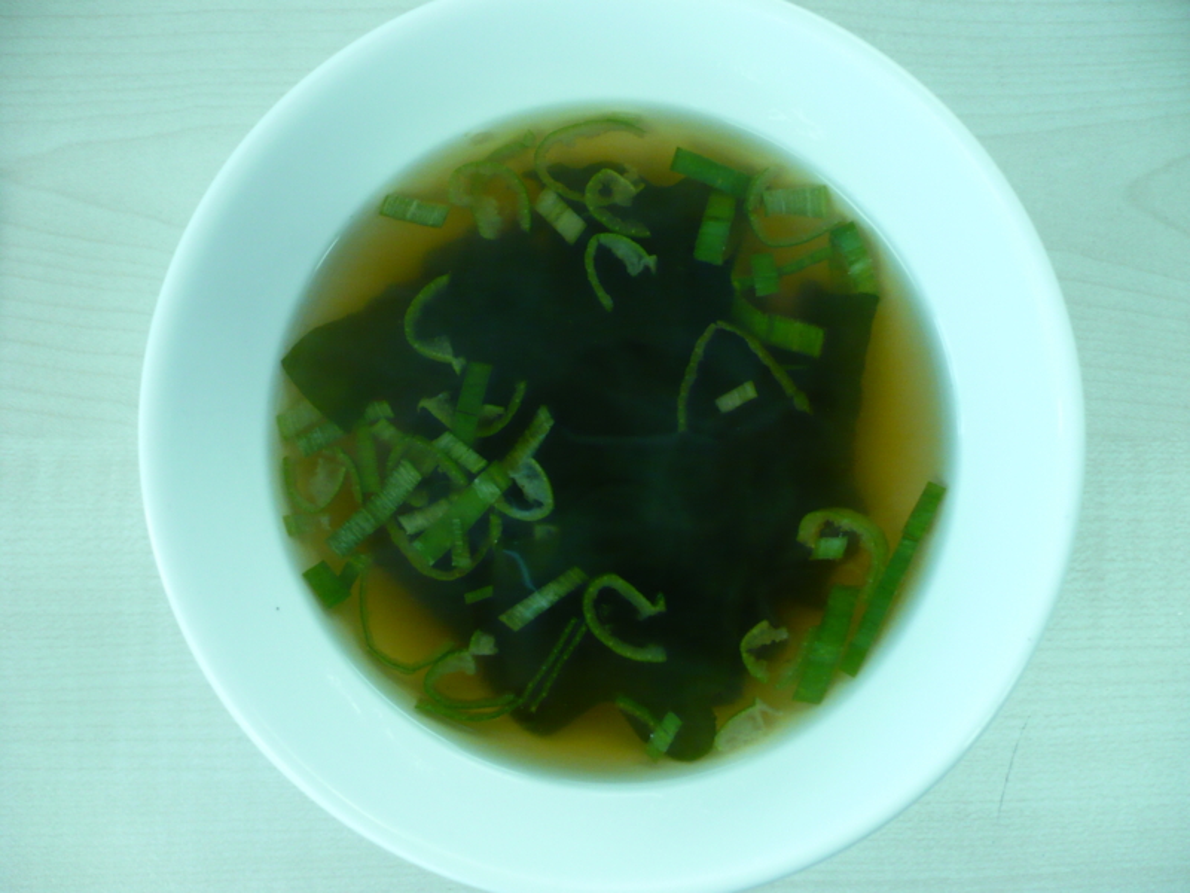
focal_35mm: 35
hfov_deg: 52.6
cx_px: 595
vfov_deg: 40.7
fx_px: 1203
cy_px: 446
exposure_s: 1/30
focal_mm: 5.8
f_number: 2.8
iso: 200
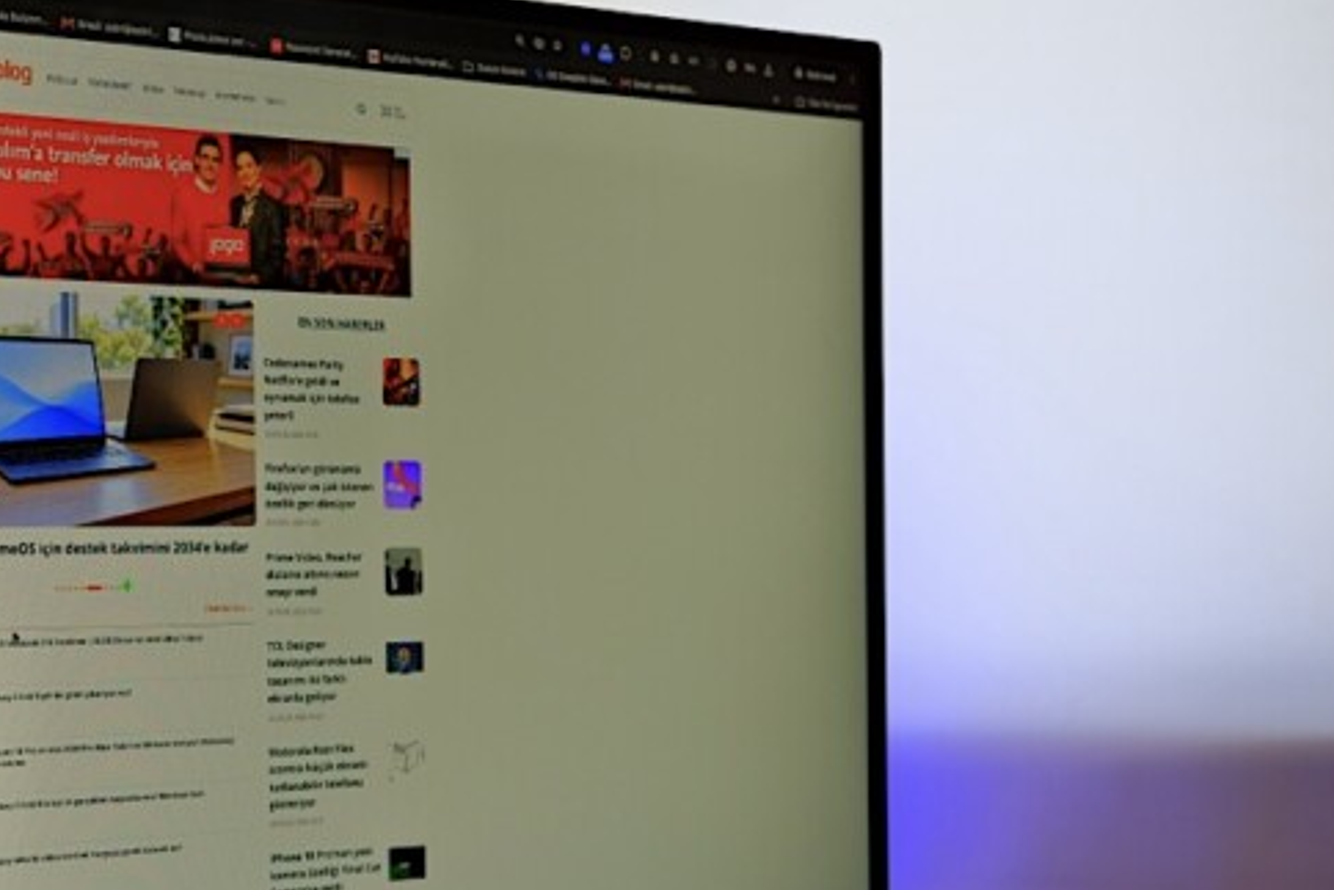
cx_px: -14
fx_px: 2743
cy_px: 606
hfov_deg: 25.9
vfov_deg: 18.4
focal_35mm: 74
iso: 320
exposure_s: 1/58
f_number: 4
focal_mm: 23.5
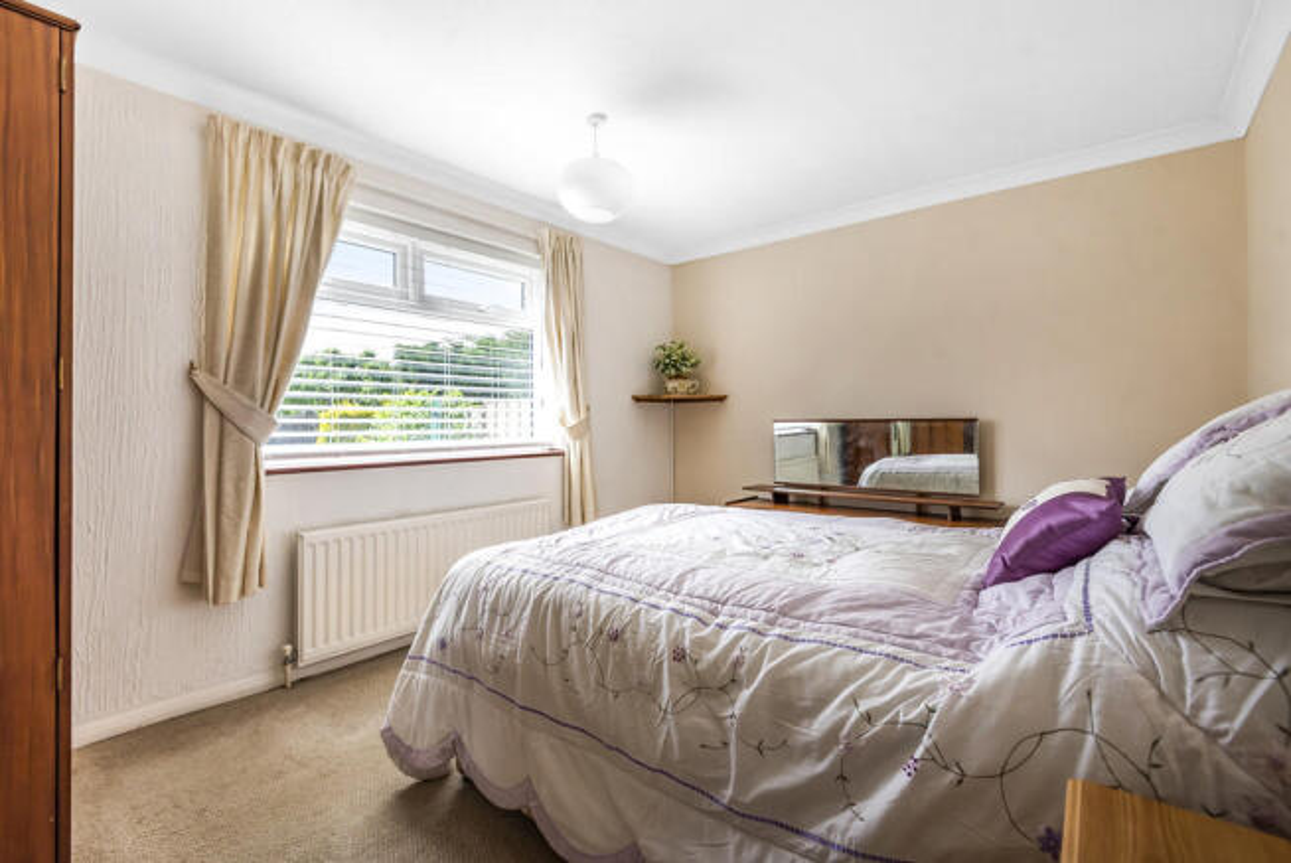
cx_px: 646
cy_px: 432
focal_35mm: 16
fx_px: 574
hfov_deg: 96.7
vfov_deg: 73.8
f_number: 8
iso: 250
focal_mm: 16
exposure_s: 1/160
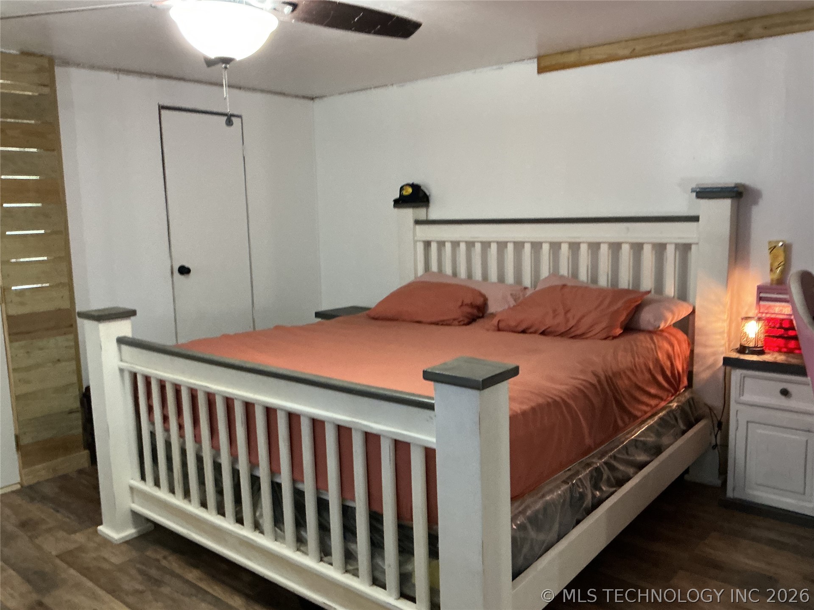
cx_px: 407
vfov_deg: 48.2
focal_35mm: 29
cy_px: 305
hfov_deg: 61.7
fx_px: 682
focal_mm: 3
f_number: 1.8
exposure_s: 1/30
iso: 250
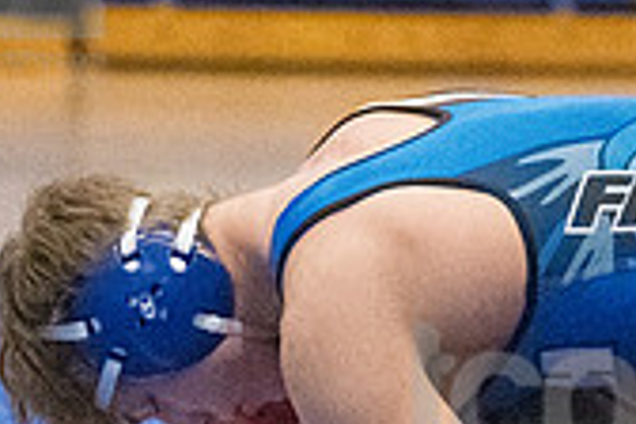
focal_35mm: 880
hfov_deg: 2.3
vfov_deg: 1.6
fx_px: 15545
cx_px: 526
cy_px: 458
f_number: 4.5
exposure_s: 1/1600
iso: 10000
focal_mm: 170
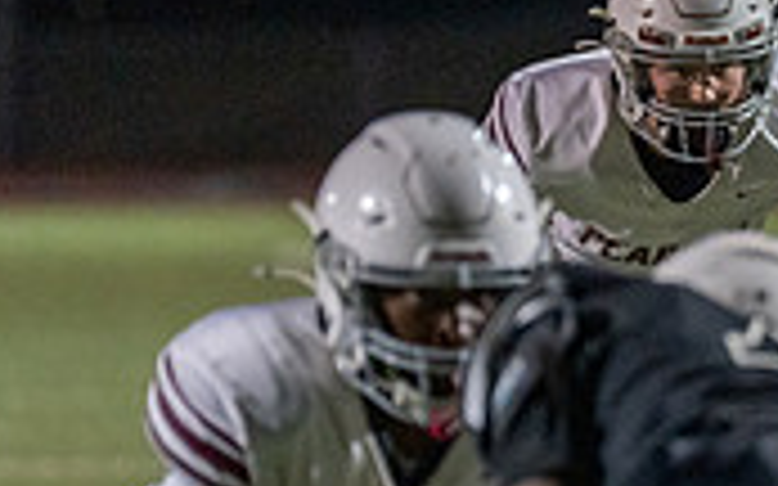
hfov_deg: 2.5
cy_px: 298
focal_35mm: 833
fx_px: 17656
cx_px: 1120
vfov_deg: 1.6
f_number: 2.8
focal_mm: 200
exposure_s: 1/1000
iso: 2000
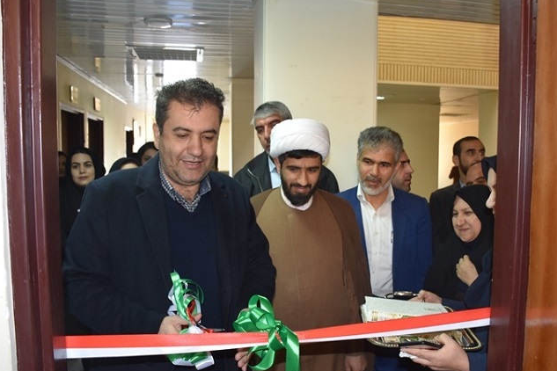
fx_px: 495
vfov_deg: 41.1
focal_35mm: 32
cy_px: 196
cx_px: 319
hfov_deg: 58.5
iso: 720
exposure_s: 1/60
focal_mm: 18
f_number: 3.5
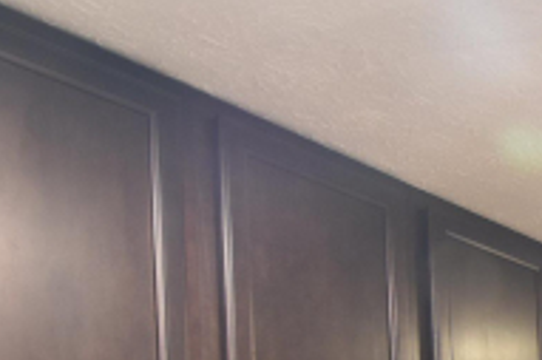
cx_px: 809
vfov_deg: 19.4
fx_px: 887
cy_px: 570
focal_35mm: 59
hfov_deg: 25.6
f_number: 8
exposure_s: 1/4
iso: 400
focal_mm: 10
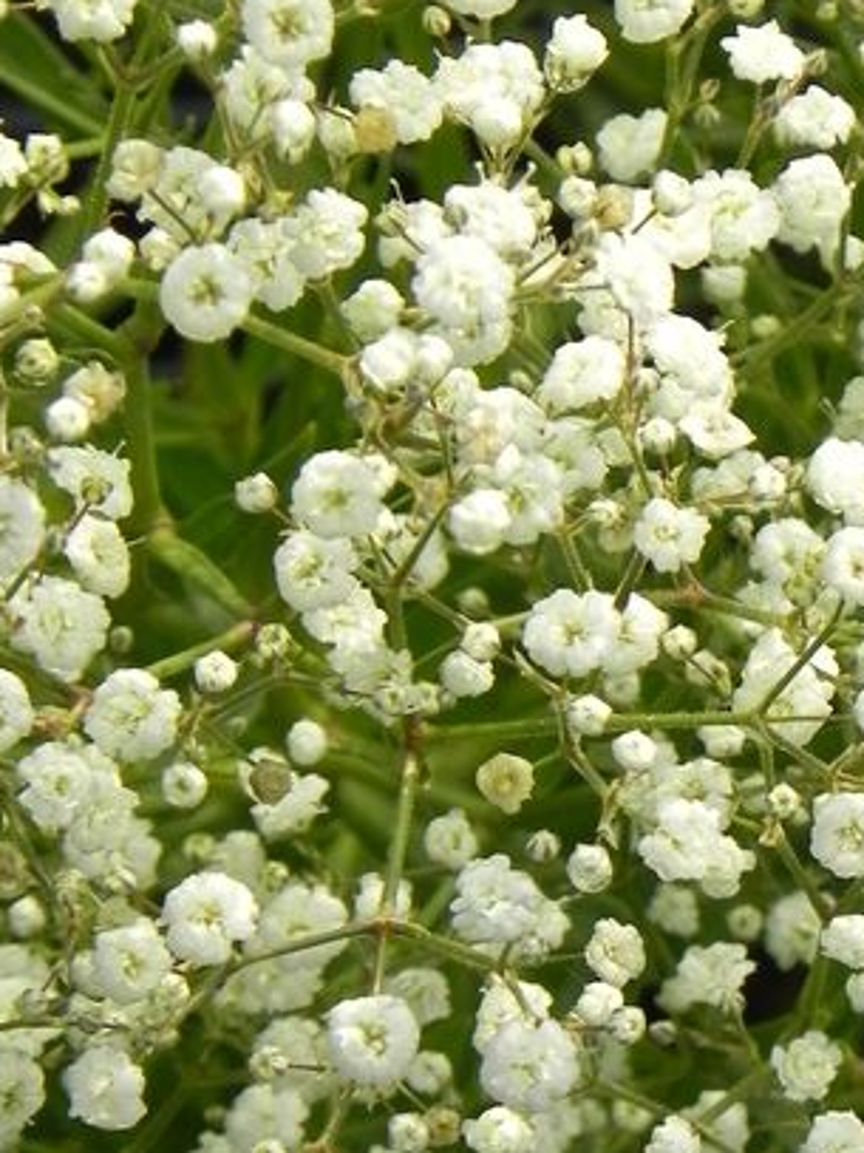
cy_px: 578
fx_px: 13885
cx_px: 827
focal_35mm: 417
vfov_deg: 4.8
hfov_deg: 3.6
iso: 160
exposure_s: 1/500
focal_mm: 37.7
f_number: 5
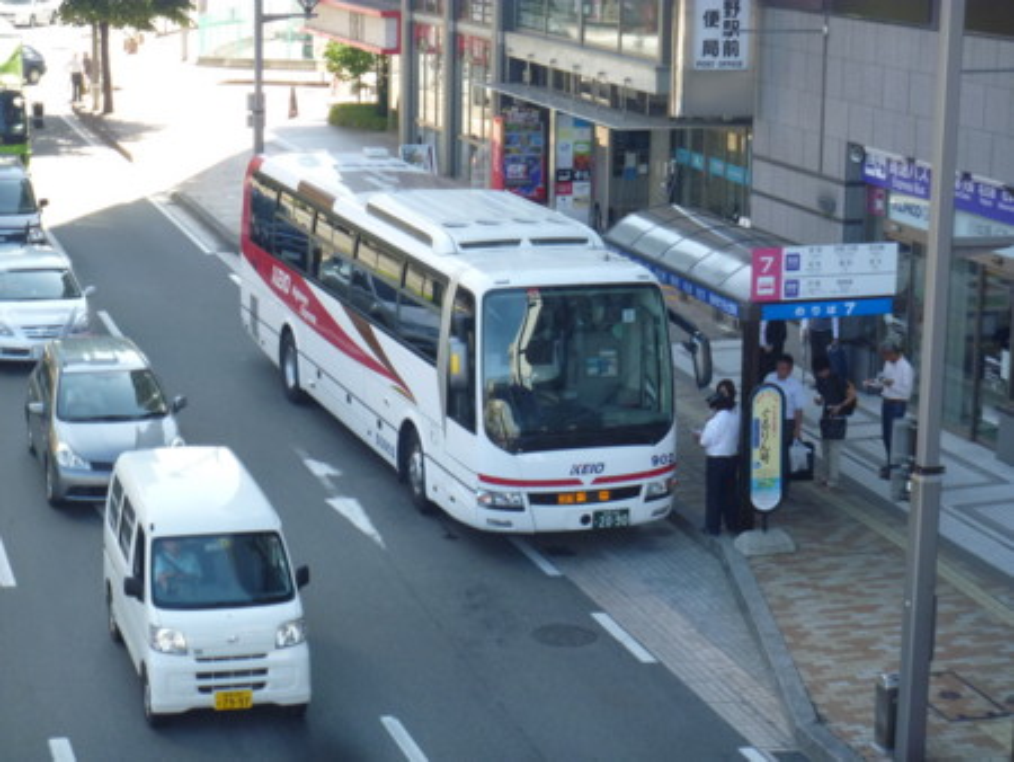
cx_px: 507
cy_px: 381
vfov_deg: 18.2
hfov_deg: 24.1
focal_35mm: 81
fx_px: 2374
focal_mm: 14.5
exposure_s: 1/125
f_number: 5.3
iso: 200
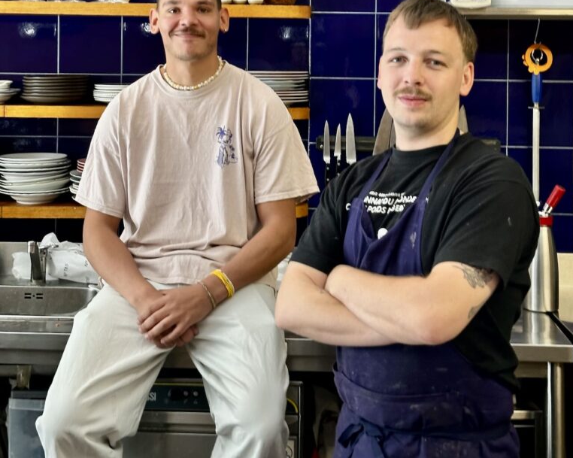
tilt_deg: -0.2
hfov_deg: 30.0
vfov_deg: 23.8
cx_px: 286
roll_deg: +1.2
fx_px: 1068
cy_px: 86
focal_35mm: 63
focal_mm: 6.86
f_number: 1.78
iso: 160
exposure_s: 1/50
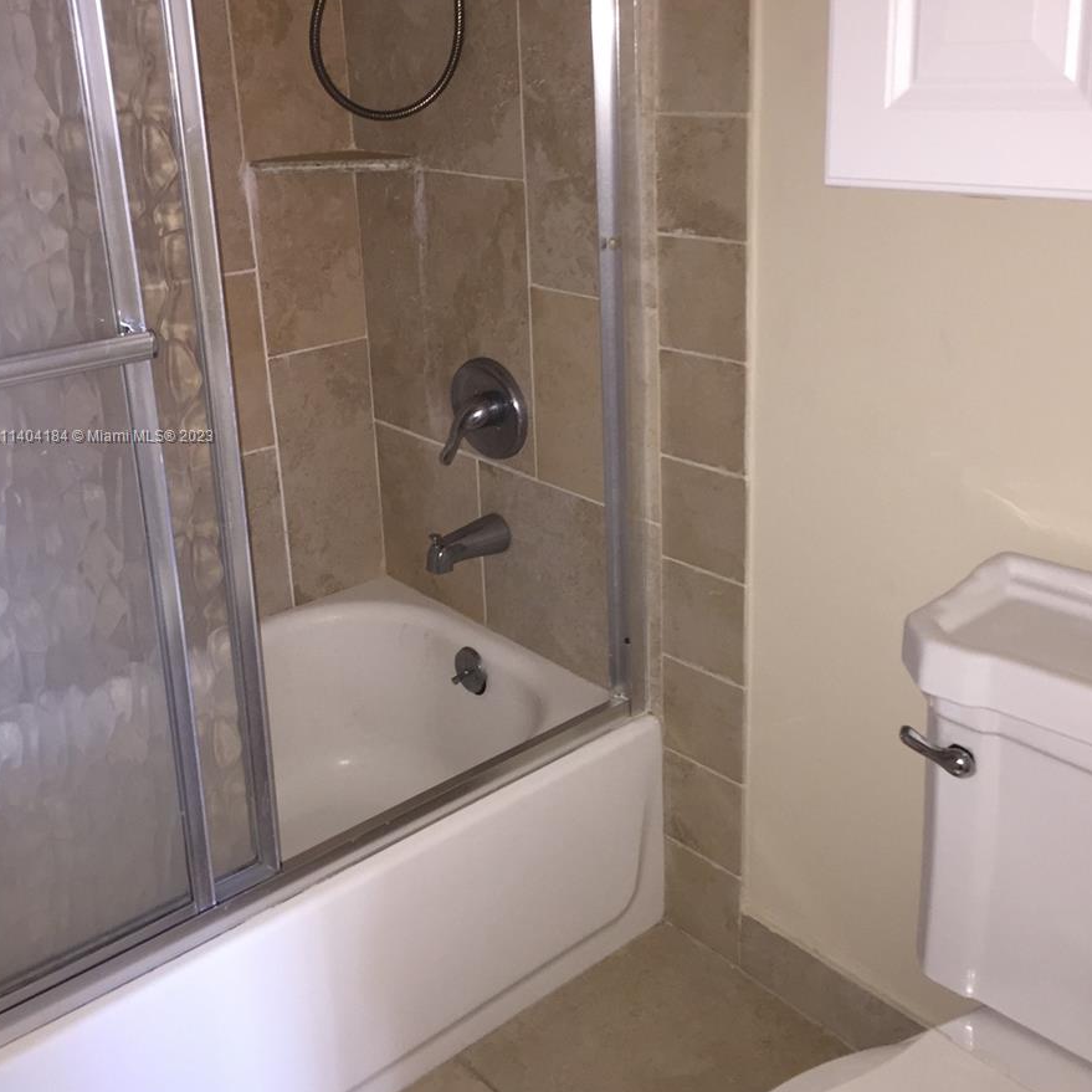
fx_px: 1249
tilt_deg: -16.5
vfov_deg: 47.0
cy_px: 437
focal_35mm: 35
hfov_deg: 47.2
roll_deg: +2.6
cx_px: 545
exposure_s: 1/16
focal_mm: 4.15
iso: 80
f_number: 2.2
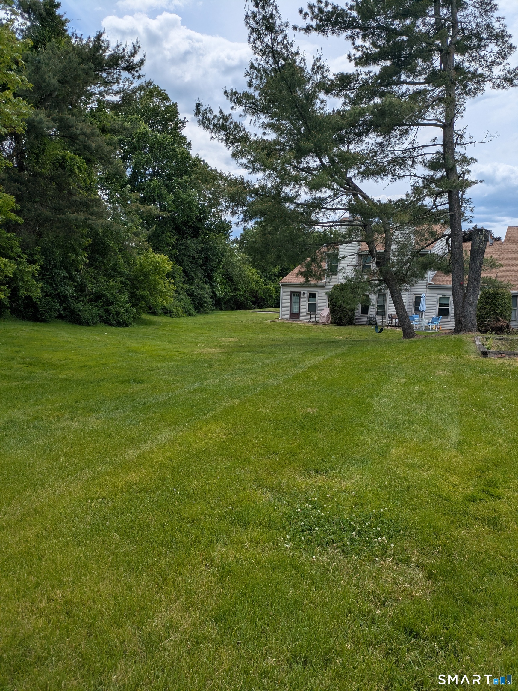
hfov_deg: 54.9
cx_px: 259
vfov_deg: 69.4
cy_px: 346
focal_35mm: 25
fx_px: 498
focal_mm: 5.43
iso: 47
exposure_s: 1/3226
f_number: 1.89
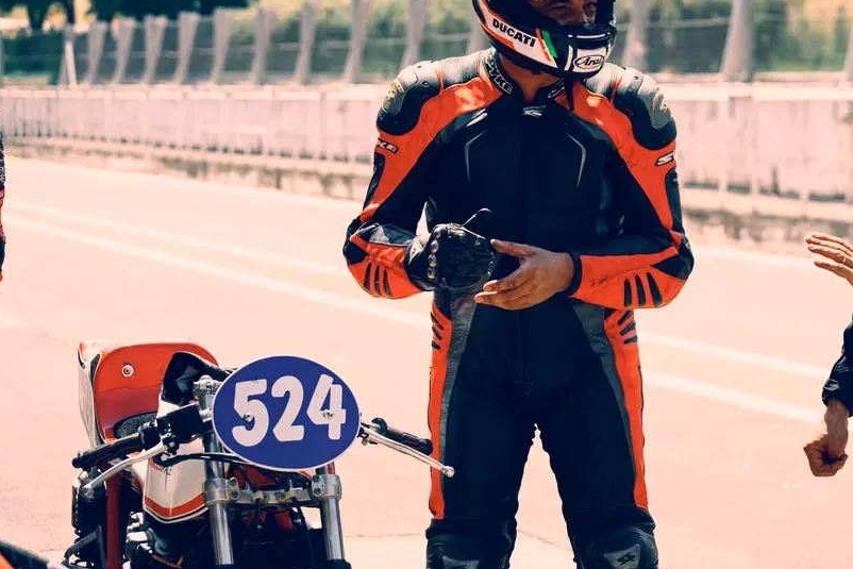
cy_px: 210
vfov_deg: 7.1
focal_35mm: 193
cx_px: 599
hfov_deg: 10.6
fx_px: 4574
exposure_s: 1/500
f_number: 5
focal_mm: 86
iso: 200
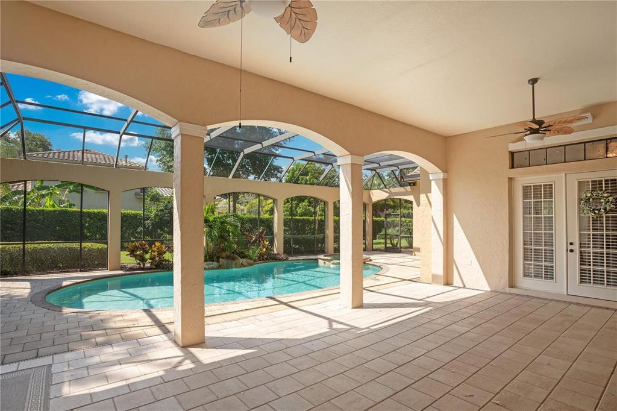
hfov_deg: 93.3
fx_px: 291
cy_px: 206
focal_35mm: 17
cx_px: 308
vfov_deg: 70.4
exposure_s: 1/160
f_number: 6.3
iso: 100
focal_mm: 17
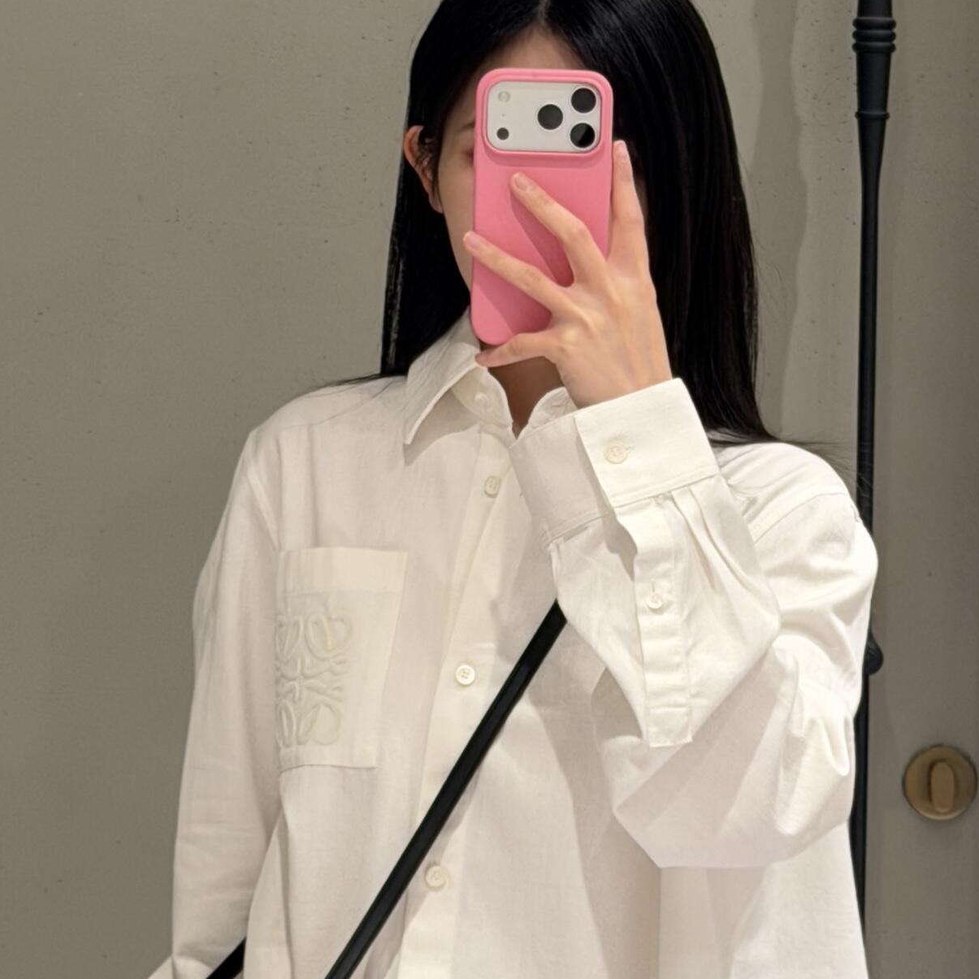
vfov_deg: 19.5
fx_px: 2816
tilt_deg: -3.4
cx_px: 513
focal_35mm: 88
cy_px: 784
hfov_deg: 19.7
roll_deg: +0.7
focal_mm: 6.76
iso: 100
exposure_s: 1/50
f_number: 1.78
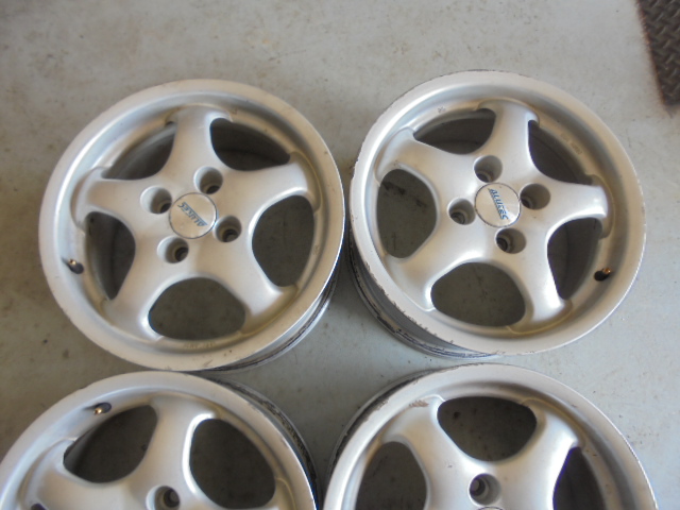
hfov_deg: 67.3
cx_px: 340
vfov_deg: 53.1
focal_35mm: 26
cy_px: 255
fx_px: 511
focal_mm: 4.6
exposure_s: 1/30
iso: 160
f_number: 3.5
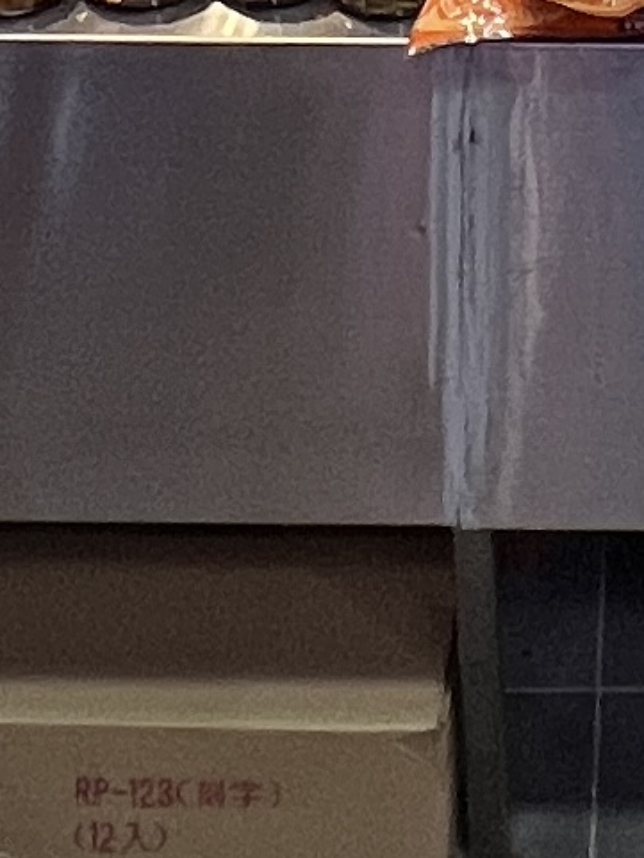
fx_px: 2703
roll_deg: -0.1
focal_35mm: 109
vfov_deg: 11.5
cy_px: -1648
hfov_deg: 13.3
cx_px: 733
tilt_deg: -0.3
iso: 80
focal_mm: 1.57
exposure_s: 1/120
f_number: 1.8
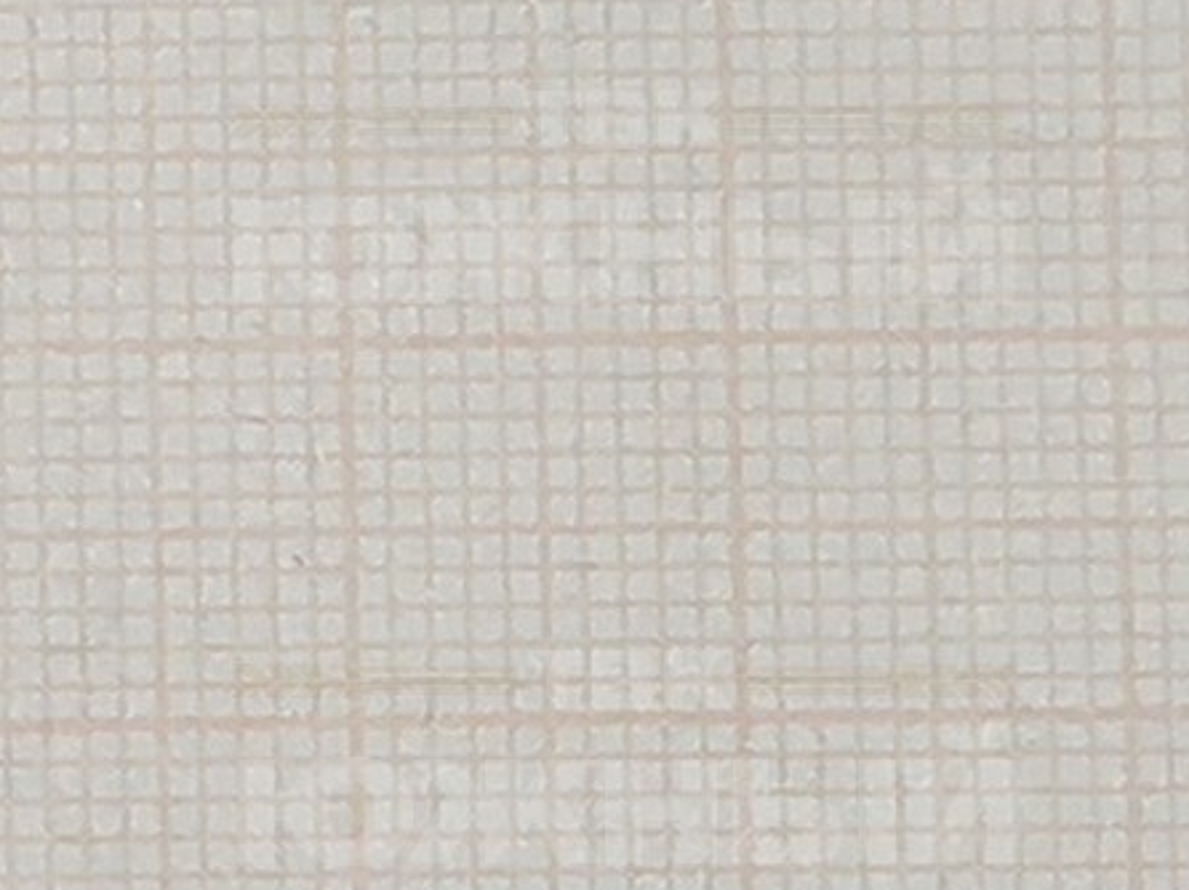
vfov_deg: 13.2
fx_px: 3845
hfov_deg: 14.5
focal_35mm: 112
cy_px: 589
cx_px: -1197
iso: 100
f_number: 1.4
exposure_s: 1/100
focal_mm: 4.66
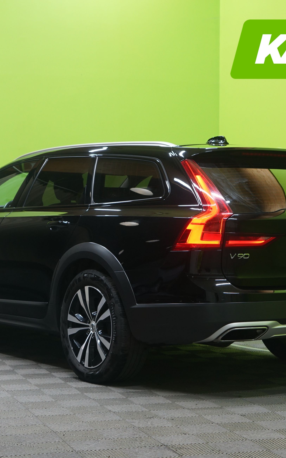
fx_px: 997
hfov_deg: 16.3
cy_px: 228
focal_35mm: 80
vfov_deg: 25.8
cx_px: 144
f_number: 5.6
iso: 800
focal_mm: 52
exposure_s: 1/20
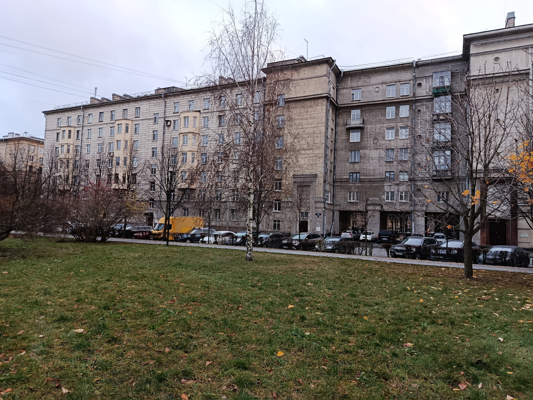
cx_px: 266
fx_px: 370
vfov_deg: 56.8
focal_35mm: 24
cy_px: 200
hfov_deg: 71.6
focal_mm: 5.24
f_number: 1.7
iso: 238
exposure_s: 1/100
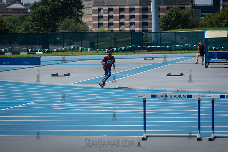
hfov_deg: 12.9
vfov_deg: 8.6
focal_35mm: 160
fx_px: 1012
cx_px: 114
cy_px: 76
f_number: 4.5
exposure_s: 1/3200
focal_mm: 135
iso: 250
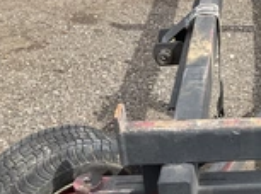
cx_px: 336
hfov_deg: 23.0
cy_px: 75
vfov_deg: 19.3
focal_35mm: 76
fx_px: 572
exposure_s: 1/829
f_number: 1.8
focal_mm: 3
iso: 25
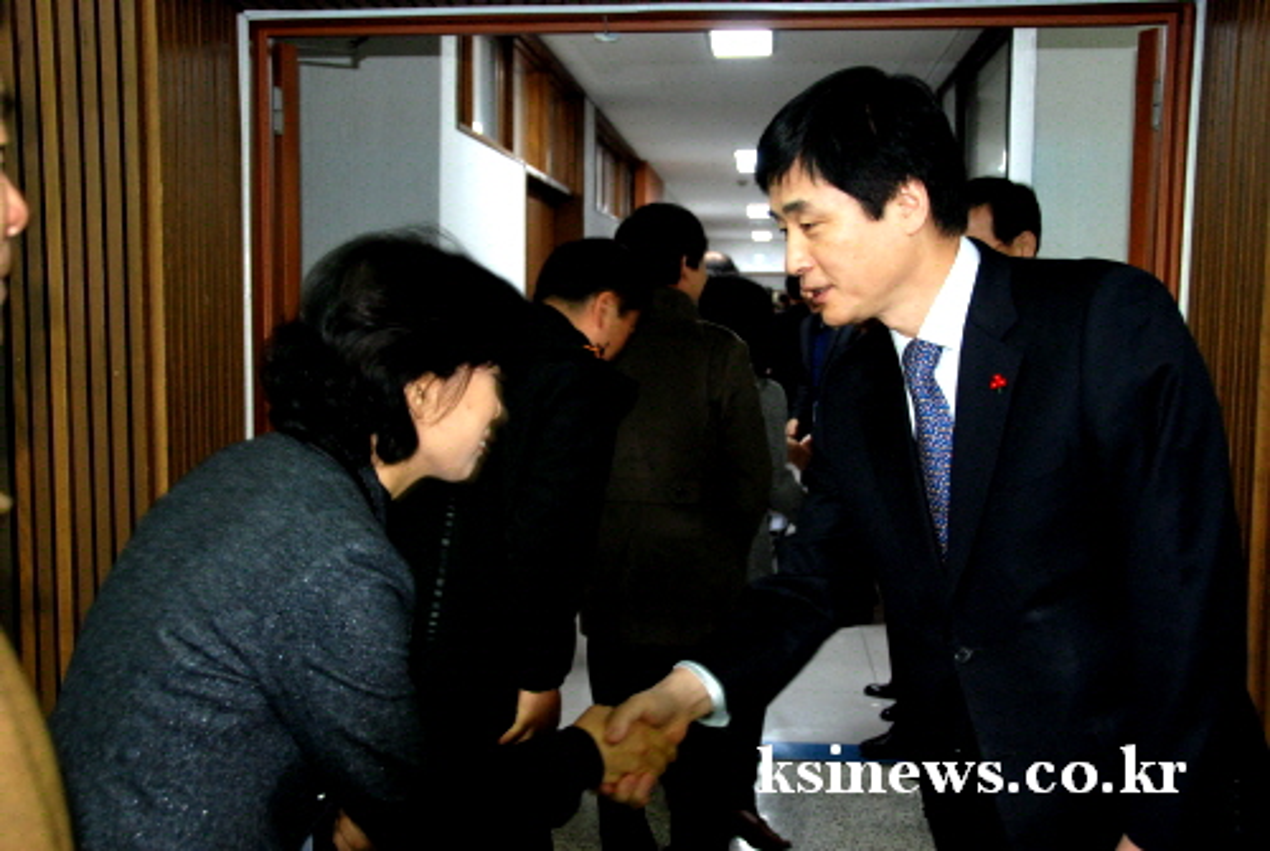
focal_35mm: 36
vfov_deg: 37.0
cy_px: 426
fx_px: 1272
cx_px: 635
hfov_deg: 53.1
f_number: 5
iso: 800
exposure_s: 1/60
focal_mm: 24
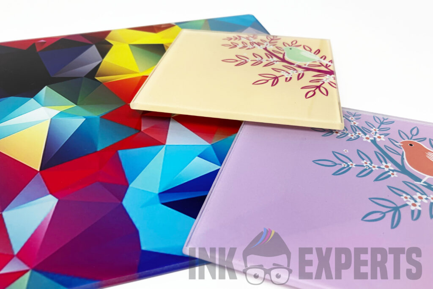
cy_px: 144
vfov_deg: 18.9
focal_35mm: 72
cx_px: 216
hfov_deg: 28.1
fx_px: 866
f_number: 6.3
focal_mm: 48
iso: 400
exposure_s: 1/20
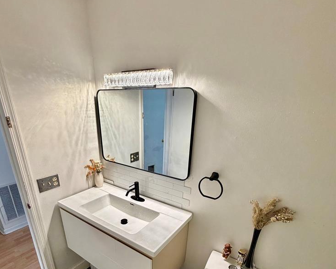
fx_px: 189
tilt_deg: -22.9
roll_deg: -2.0
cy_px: 183
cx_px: 161
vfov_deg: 68.5
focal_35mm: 19
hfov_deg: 83.2
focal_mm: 2.22
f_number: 2.2
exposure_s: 1/120
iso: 200
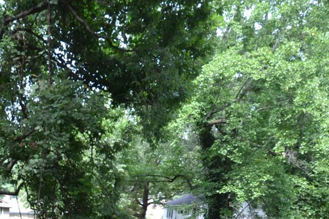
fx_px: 402
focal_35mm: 44
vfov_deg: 26.8
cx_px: -26
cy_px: 268
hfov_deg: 37.8
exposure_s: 1/125
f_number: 5.6
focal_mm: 10
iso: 400
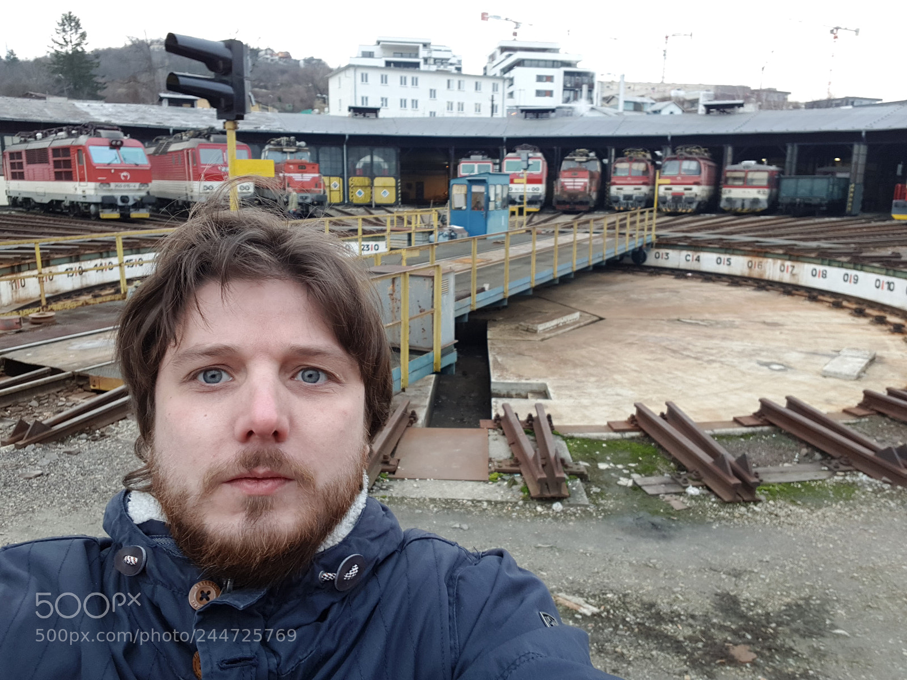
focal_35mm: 25
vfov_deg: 54.9
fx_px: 655
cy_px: 340
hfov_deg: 69.4
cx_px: 454
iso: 40
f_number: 1.7
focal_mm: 2.95
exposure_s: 1/50
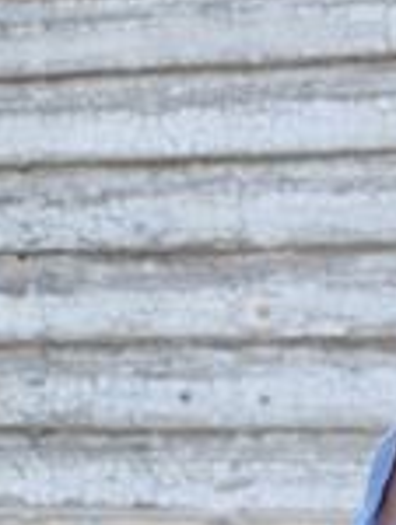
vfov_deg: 9.9
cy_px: 740
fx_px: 2966
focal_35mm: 195
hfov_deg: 7.5
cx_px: 578
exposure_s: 1/400
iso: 320
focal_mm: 70
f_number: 5.6
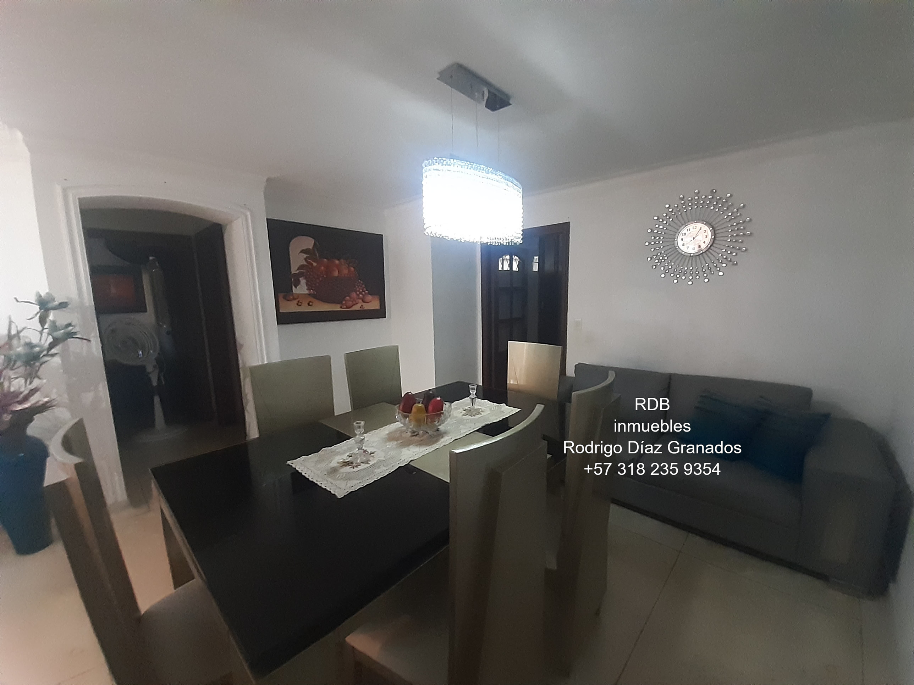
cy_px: 342
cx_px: 457
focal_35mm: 13
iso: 500
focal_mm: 1.13
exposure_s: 1/24
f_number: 2.2
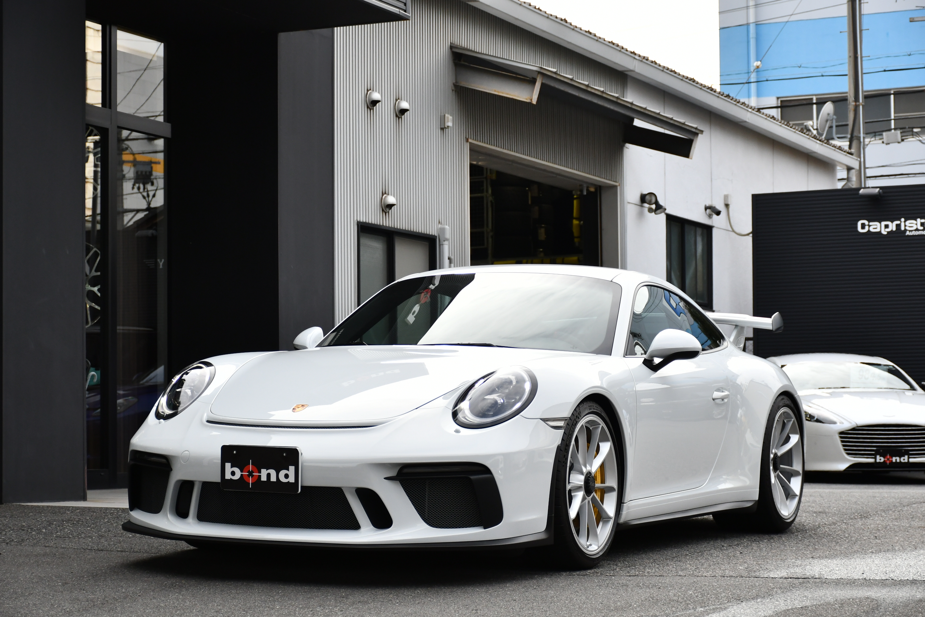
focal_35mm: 78
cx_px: 462
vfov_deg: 17.5
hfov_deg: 26.0
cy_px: 308
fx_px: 2004
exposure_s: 1/1250
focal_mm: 52
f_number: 4.8
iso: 640
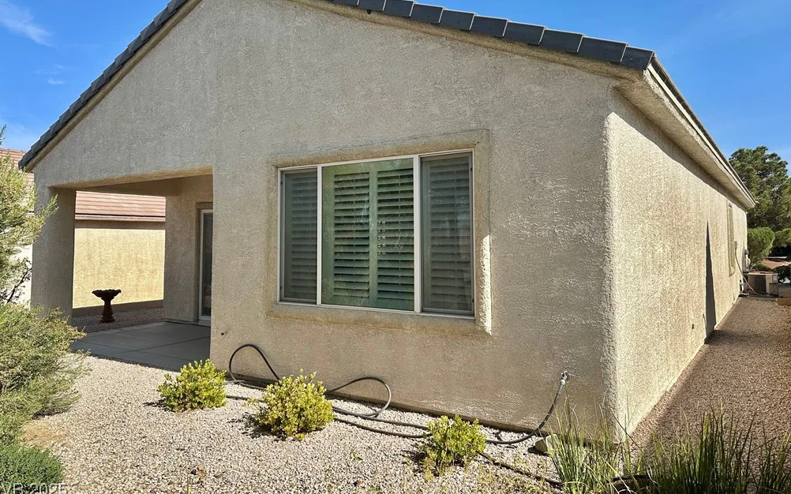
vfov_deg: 47.4
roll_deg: +0.1
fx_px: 560
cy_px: 204
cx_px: 392
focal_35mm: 26
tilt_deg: +2.7
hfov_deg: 70.4
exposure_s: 1/4762
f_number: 1.78
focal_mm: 6.86
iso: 80
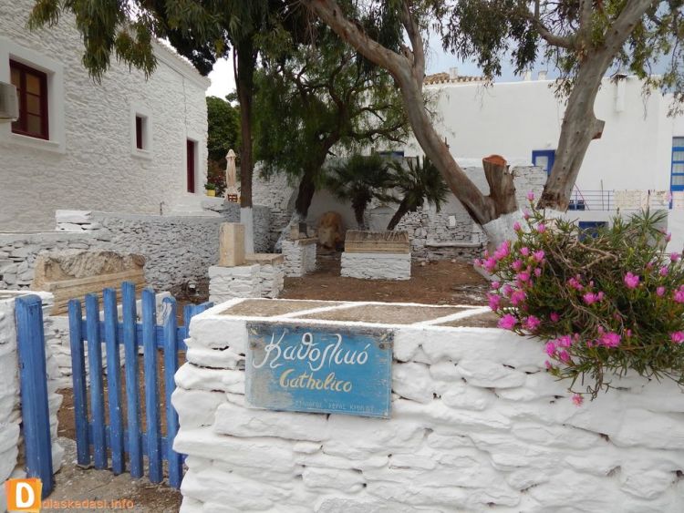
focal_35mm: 23
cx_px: 342
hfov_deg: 73.9
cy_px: 256
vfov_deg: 58.9
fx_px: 455
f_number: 3
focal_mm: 4
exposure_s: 1/50
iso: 125
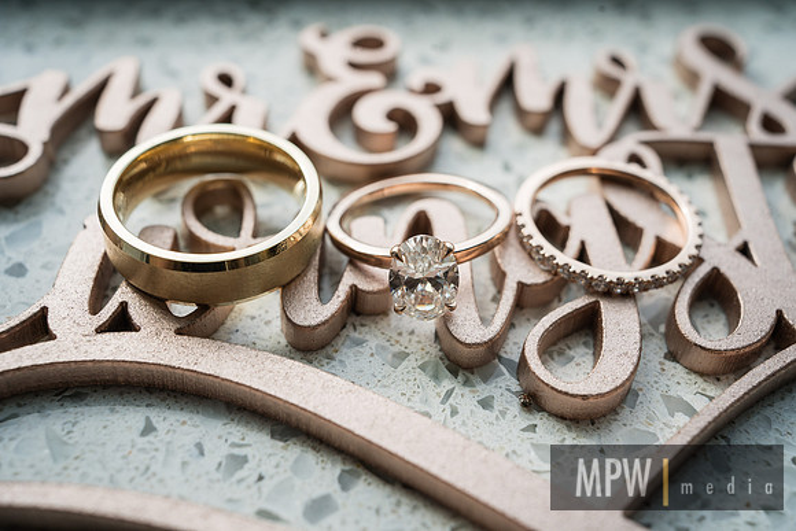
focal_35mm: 35
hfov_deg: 54.4
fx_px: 774
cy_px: 266
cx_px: 398
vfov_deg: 37.9
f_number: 8
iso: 100
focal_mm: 35
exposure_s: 1/125
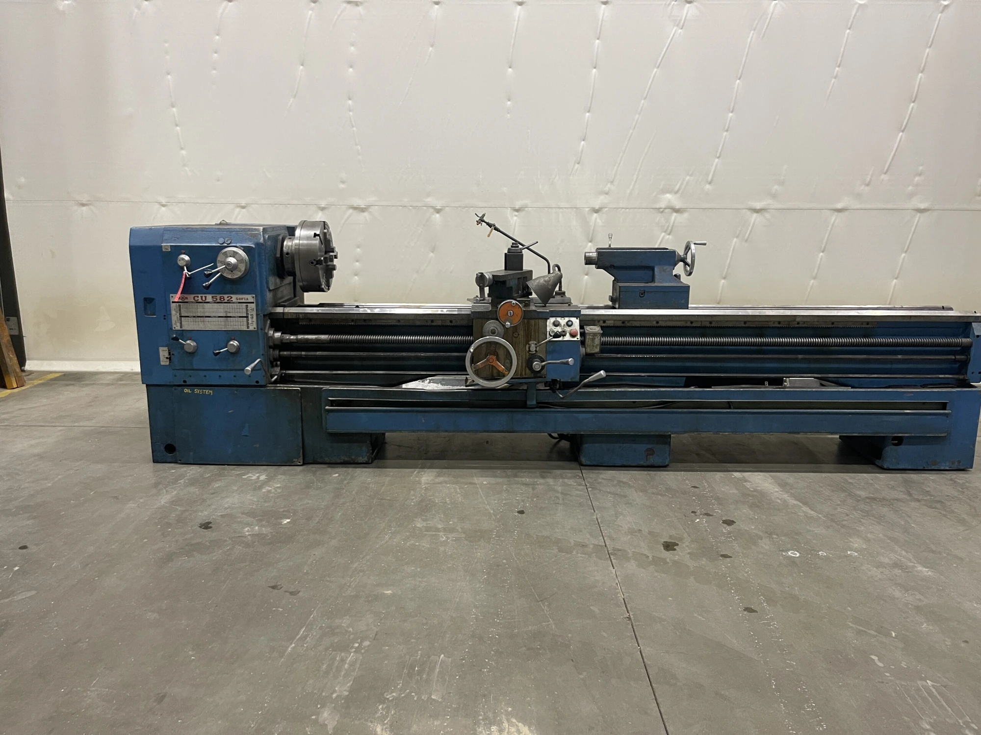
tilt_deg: -11.7
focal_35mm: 25
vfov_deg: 54.9
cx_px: 490
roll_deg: -0.6
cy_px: 368
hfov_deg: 69.4
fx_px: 708
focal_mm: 5.1
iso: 250
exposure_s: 1/60
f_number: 1.6
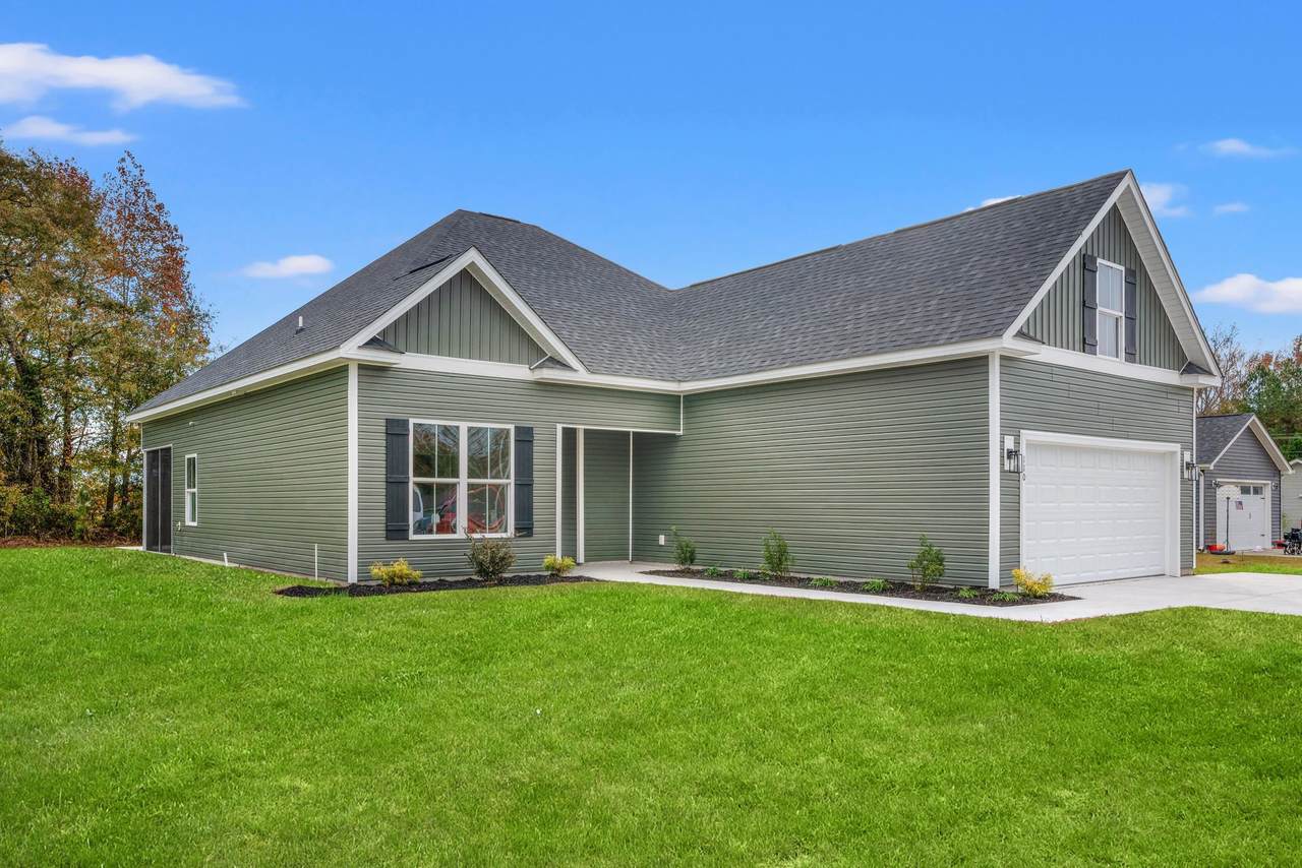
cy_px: 434
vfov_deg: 49.6
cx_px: 651
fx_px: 940
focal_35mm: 26
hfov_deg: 69.4
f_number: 9
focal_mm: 26
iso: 250
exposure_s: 1/500
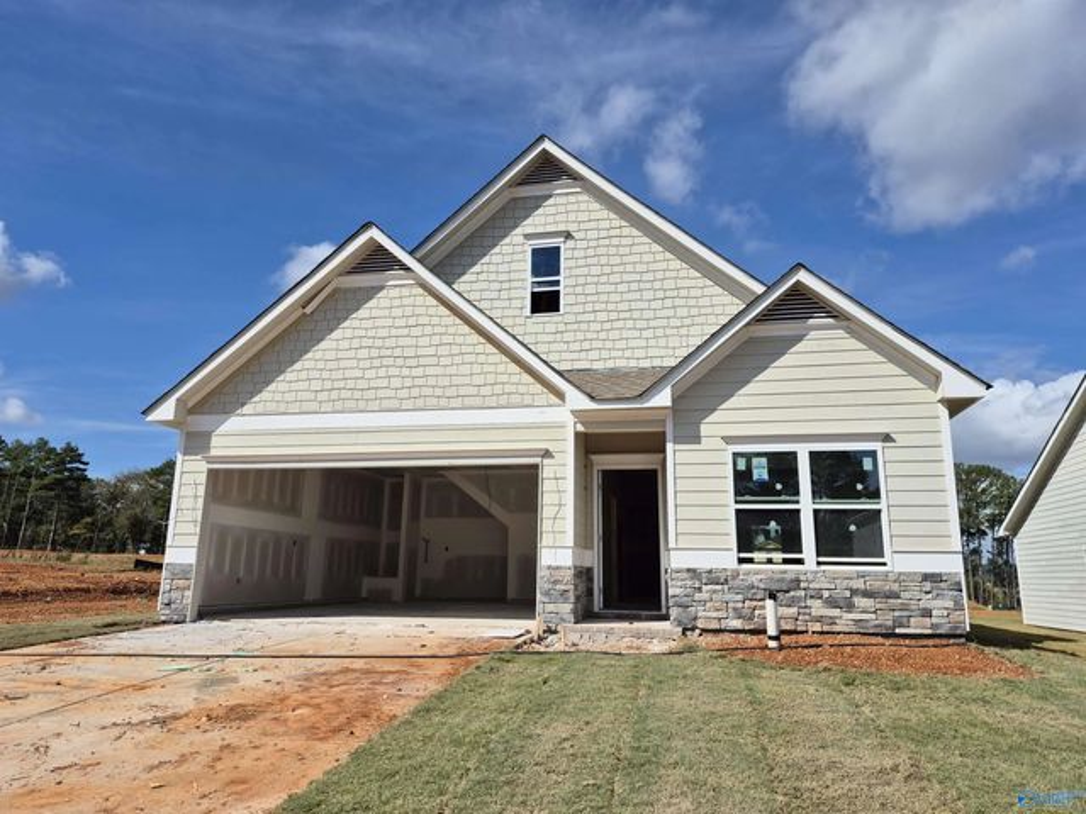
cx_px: 543
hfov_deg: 73.9
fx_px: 722
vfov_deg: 58.9
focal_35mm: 23
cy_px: 407
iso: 25
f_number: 1.8
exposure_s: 1/3208
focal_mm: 5.4
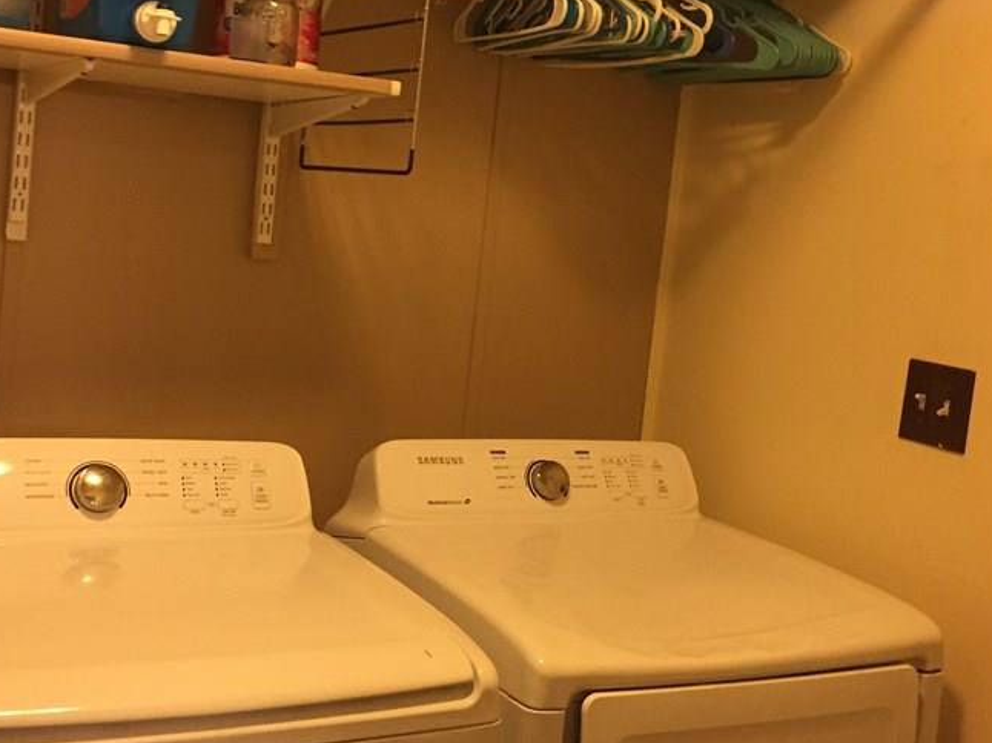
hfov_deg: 41.2
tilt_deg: -6.8
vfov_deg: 31.5
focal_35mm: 46
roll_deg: -6.7
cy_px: 329
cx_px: 471
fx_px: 1318
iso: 250
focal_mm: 4.15
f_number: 2.2
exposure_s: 1/20
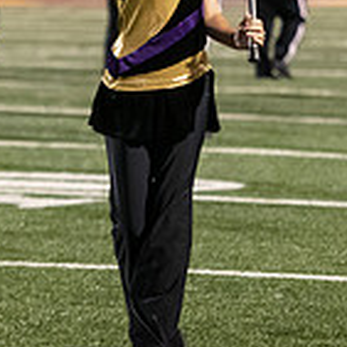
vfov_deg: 3.9
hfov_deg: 3.9
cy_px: -68
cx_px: 167
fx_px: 5149
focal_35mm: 454
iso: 5000
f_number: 3.2
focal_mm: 130
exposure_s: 1/640
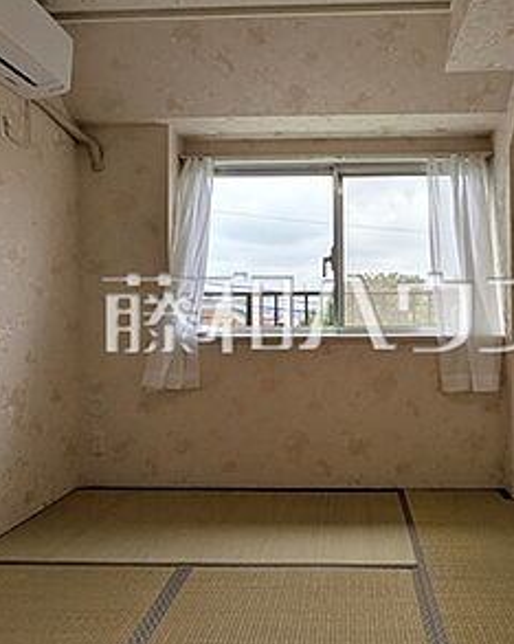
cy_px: 312
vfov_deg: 62.2
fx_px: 533
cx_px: 336
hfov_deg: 50.7
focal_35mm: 28
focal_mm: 1.83
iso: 47
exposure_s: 1/1024
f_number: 2.2
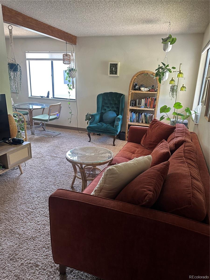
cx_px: 105
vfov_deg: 71.6
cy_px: 140
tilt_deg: -17.4
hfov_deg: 56.8
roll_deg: -3.1
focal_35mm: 24
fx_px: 194
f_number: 1.78
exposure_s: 1/104
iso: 250
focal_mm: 6.86
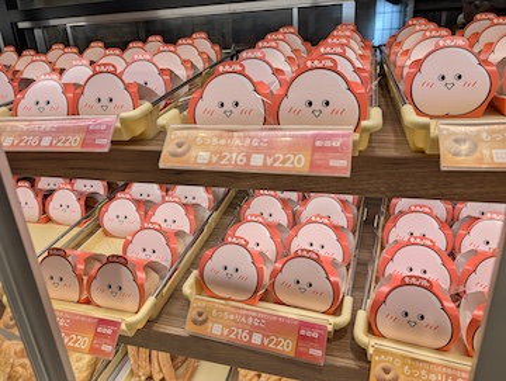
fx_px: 351
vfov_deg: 56.9
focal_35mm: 24
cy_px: 190
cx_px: 253
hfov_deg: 71.5
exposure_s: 1/216
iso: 32
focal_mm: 6.9
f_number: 1.68
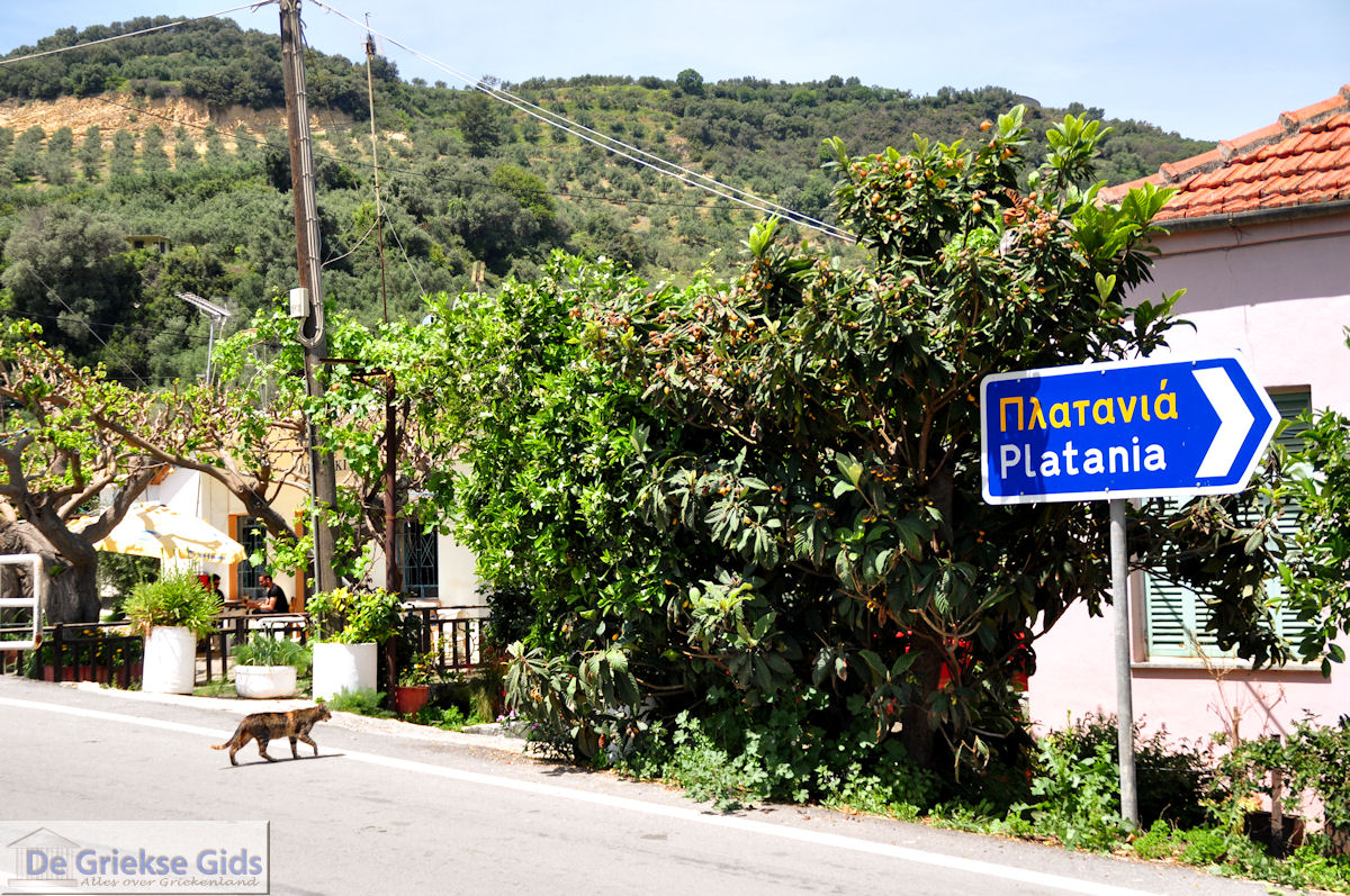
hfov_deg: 37.9
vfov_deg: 25.7
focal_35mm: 52
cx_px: 675
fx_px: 1966
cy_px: 448
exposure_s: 1/800
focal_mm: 35
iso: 200
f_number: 5
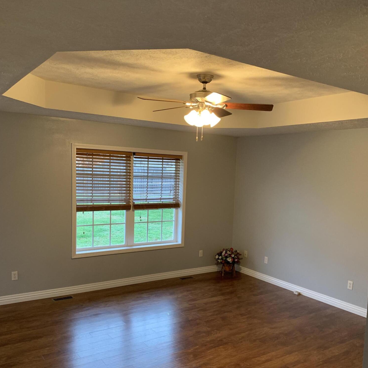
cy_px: 219
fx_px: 373
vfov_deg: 52.2
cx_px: 185
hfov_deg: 52.5
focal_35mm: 31
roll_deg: -1.9
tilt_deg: -6.3
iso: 320
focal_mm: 4.25
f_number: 1.8
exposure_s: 1/40
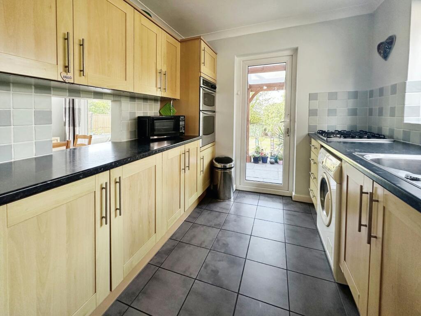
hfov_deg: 102.1
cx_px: 210
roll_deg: +0.9
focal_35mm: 14
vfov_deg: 85.7
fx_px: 170
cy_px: 158
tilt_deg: -7.6
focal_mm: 2.22
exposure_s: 1/99
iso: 125
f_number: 2.2
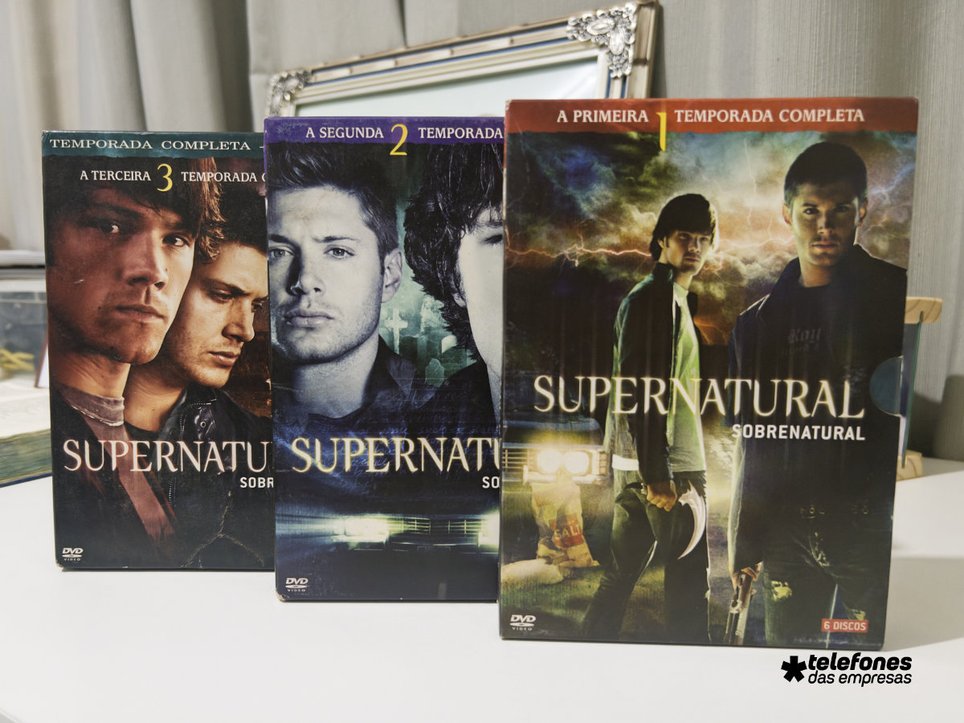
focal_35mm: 26
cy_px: 362
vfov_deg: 53.1
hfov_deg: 67.3
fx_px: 724
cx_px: 482
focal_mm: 5.7
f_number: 1.5
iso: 125
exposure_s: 1/41
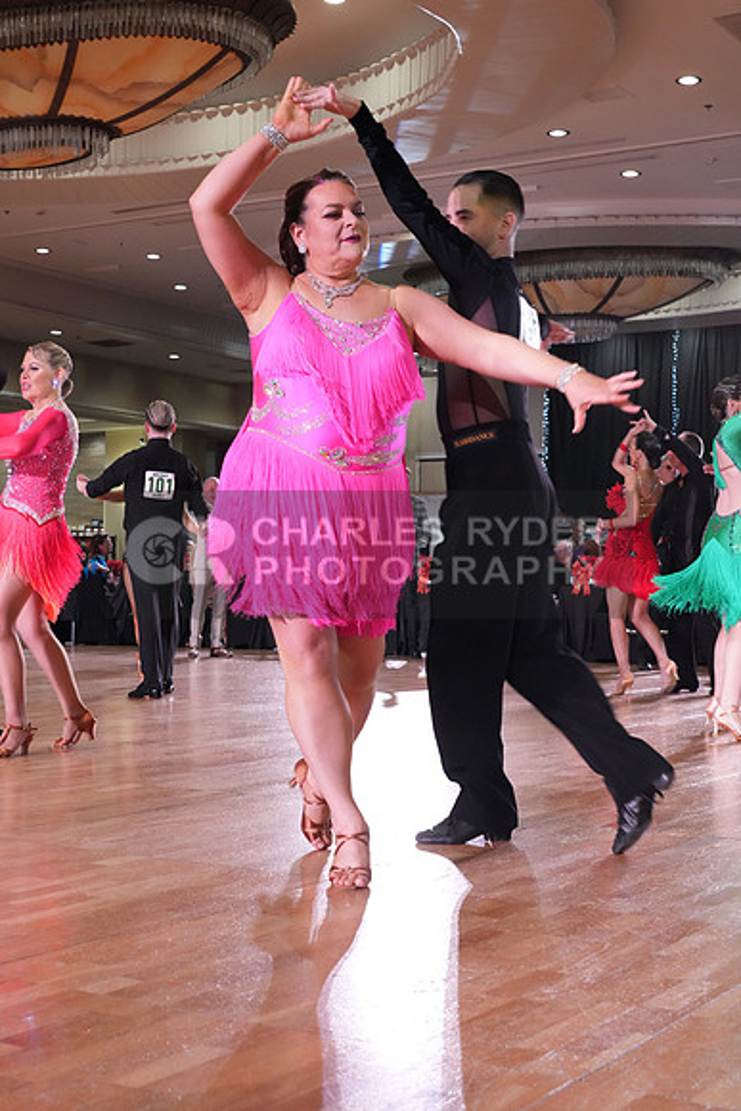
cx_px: 370
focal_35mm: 50
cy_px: 556
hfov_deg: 27.0
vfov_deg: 39.6
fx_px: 1543
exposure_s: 1/125
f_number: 9
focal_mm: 50
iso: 5000
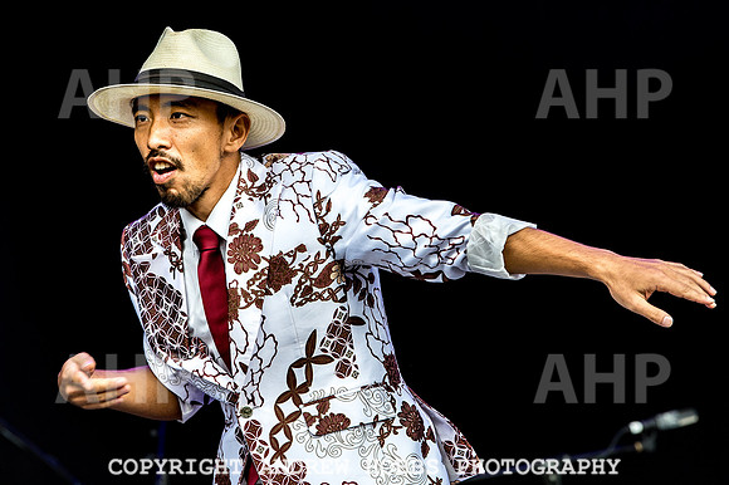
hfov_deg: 9.5
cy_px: 198
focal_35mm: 217
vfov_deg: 6.3
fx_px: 4399
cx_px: 297
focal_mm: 170
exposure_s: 1/800
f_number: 5.6
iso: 500
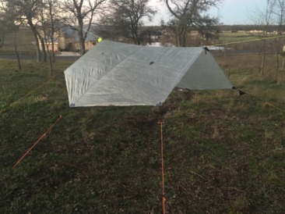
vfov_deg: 48.2
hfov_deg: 61.7
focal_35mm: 29
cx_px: 142
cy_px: 107
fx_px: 239
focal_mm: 4.15
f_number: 2.2
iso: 200
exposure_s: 1/17
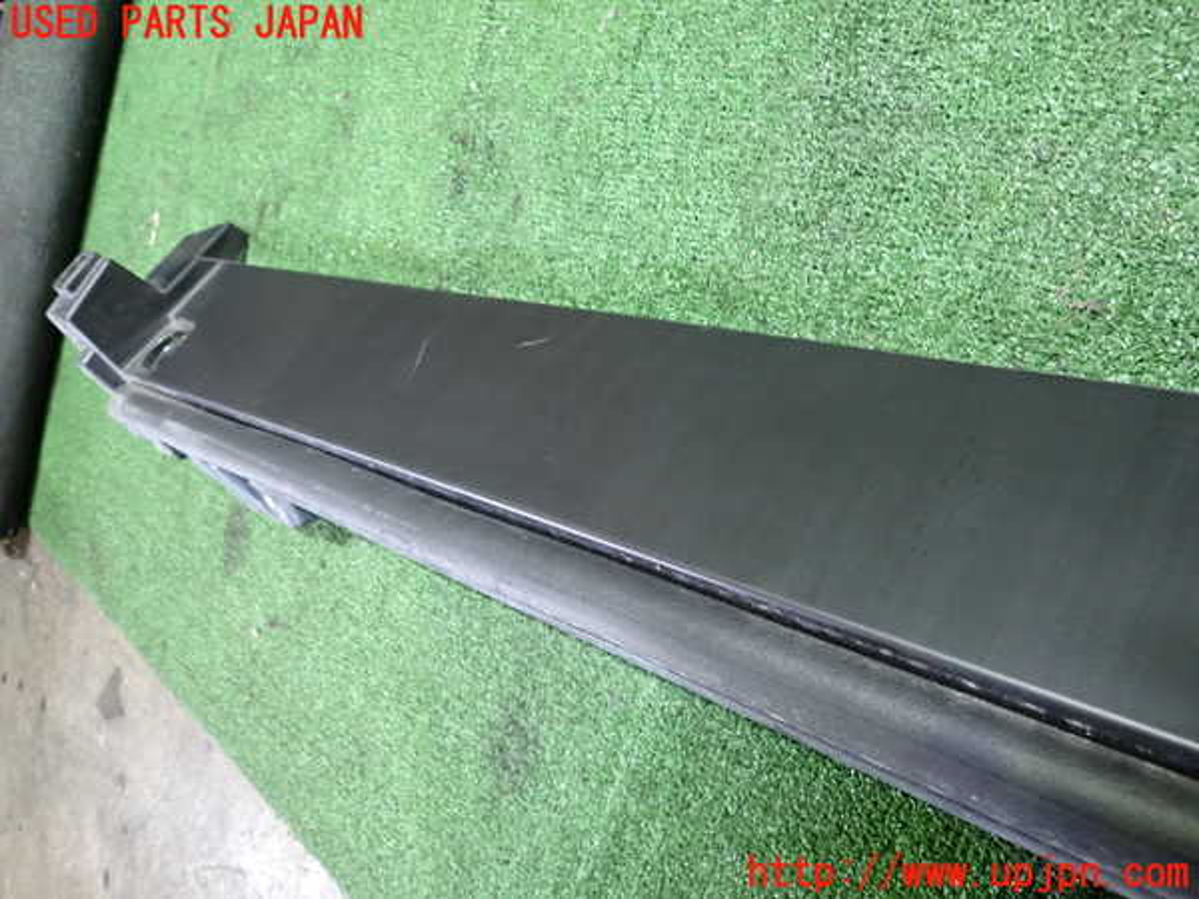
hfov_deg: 69.4
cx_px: 600
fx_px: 866
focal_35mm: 25
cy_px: 450
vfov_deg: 54.9
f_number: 2
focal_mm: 4.5
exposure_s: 1/30
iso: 500
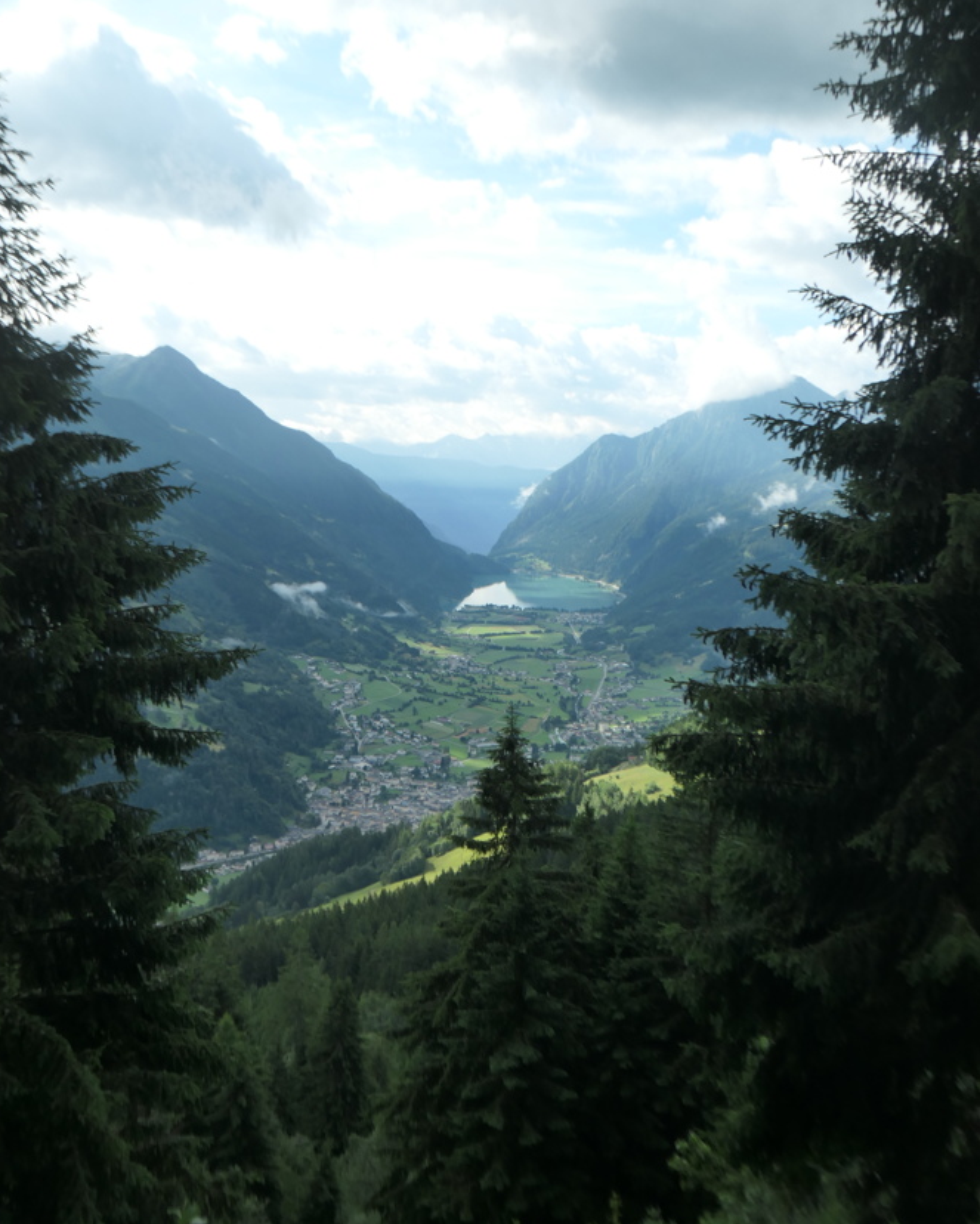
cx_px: 489
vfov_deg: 52.8
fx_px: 1232
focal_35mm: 34
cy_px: 560
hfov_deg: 43.4
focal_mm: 10.9
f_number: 4
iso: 200
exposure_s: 1/800
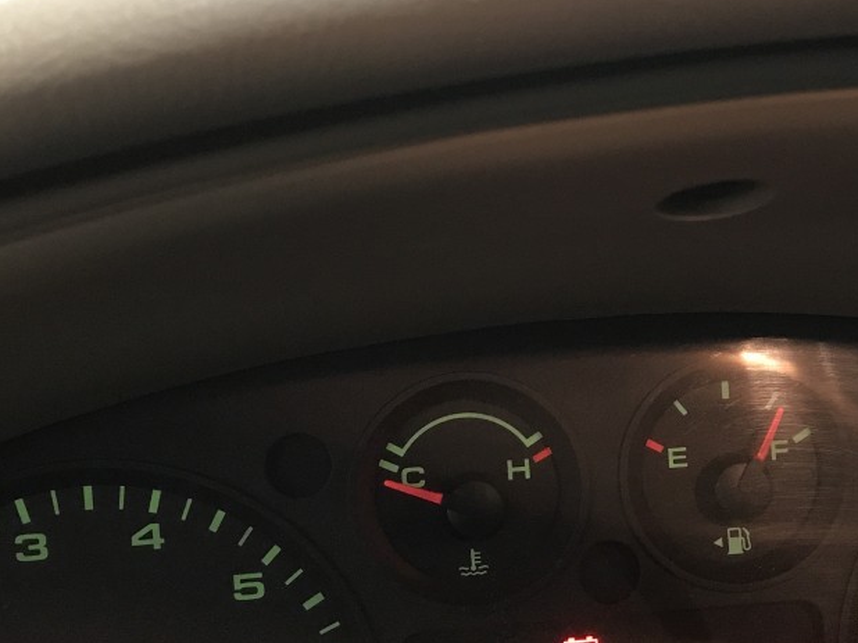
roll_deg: +2.8
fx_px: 1437
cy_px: 412
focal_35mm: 58
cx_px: 553
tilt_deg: -17.0
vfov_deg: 25.1
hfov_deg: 33.0
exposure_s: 1/5
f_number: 1.8
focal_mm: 3.99
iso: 80
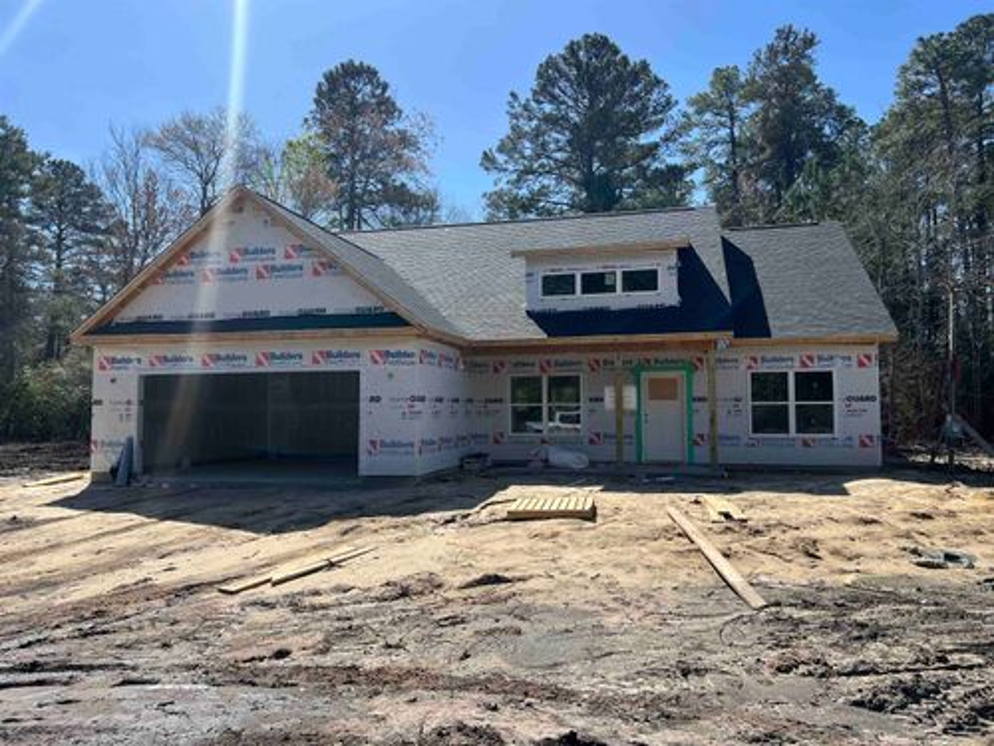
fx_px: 747
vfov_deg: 53.1
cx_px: 497
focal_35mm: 26
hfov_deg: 67.3
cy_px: 373
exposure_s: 1/4115
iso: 50
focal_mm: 5.7
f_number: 1.5
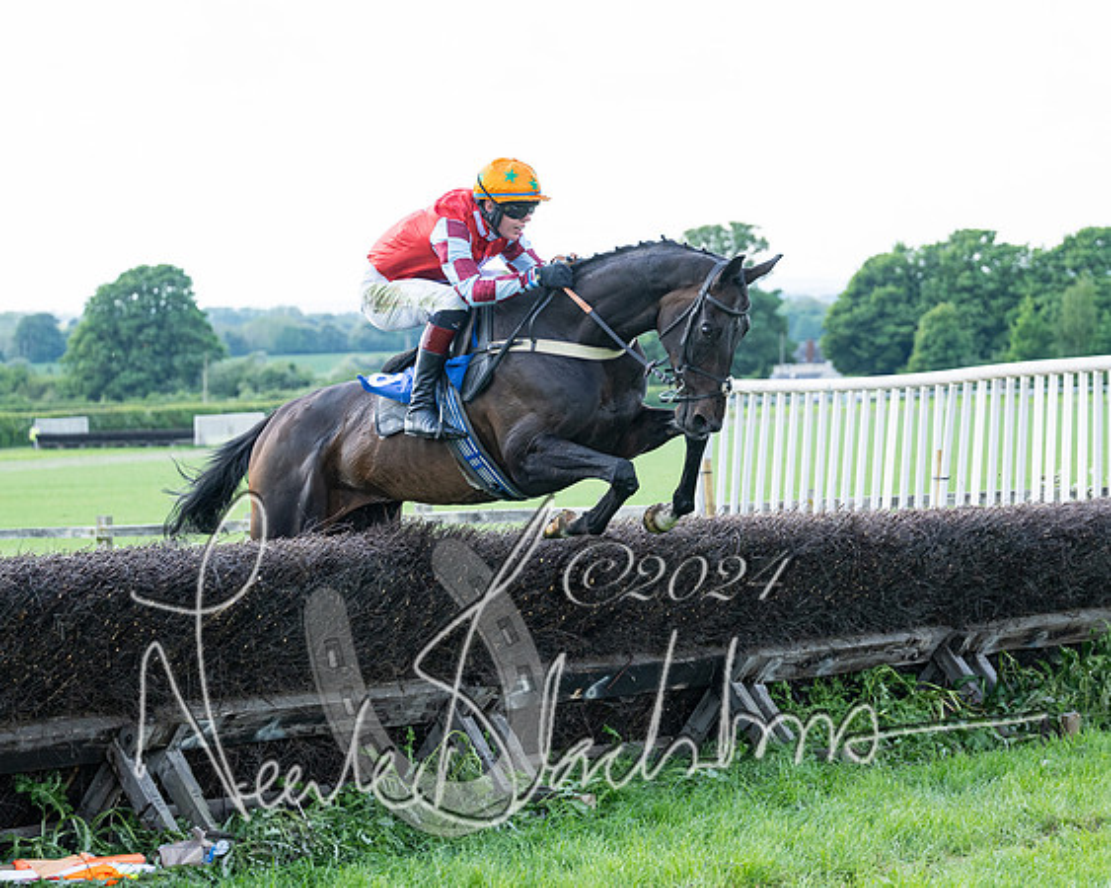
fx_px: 3257
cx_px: 480
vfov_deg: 15.5
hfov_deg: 19.3
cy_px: 474
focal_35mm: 99
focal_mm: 70
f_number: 2.8
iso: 400
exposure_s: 1/2000
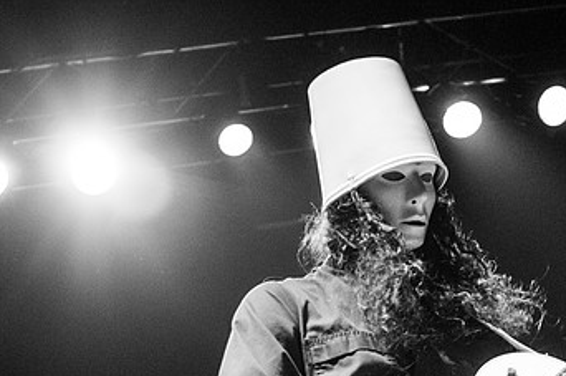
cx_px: 414
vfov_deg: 15.2
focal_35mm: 89
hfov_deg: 22.7
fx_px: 1397
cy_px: 317
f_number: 2.8
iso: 1250
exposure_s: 1/100
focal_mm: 35
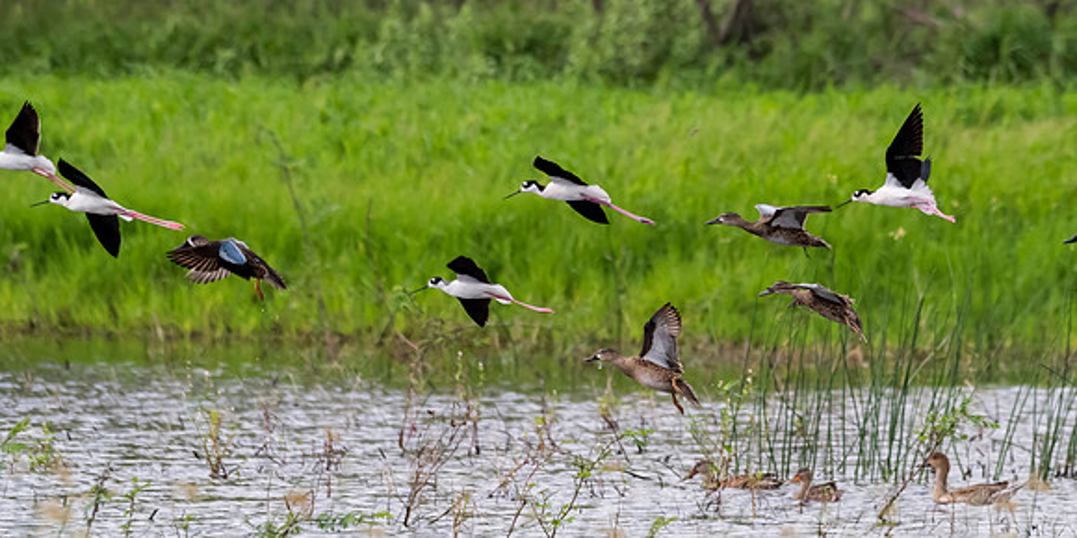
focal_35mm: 653
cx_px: 860
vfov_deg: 1.7
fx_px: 18161
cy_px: 252
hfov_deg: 3.4
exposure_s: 1/2000
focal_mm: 380
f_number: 7.1
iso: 2000
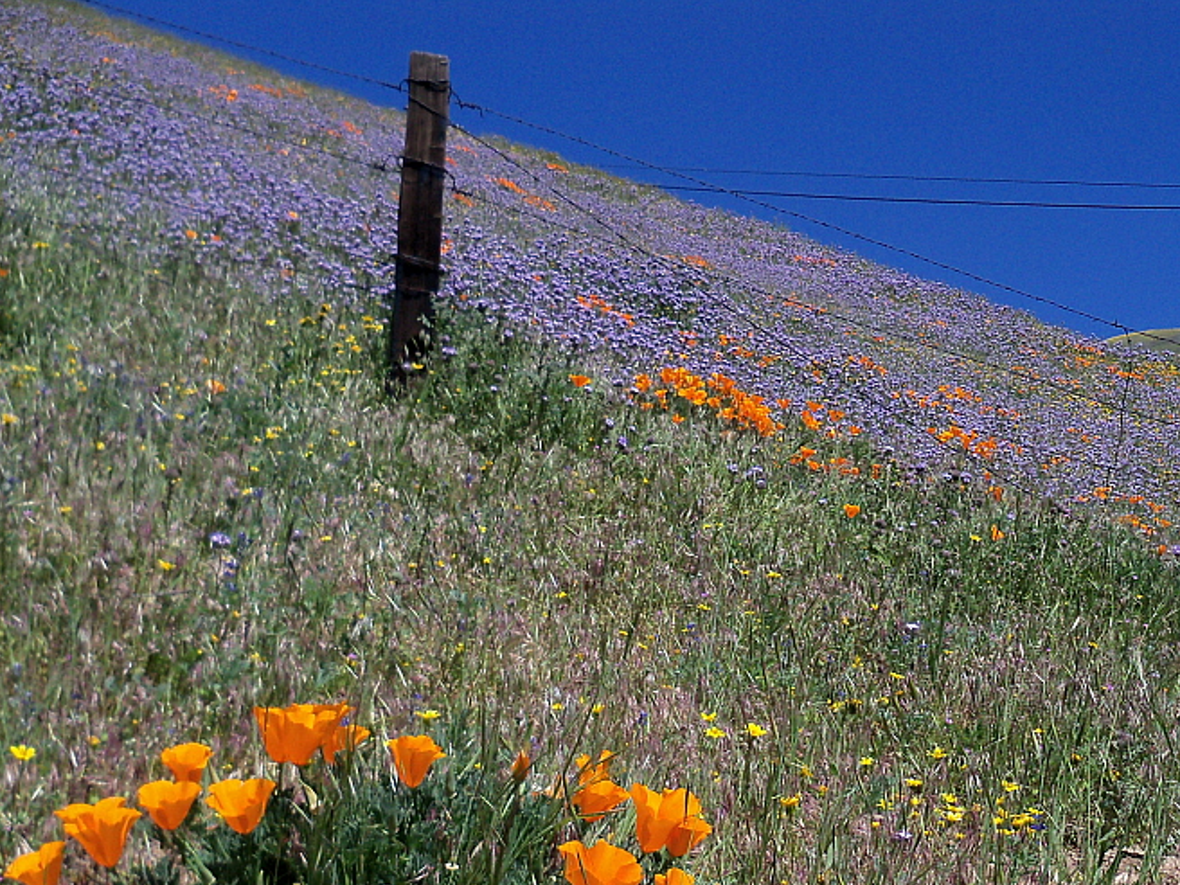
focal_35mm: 48
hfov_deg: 39.3
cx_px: 763
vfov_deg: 30.0
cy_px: 602
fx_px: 1636
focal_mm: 6.2
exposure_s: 1/1000
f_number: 3.5
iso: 64
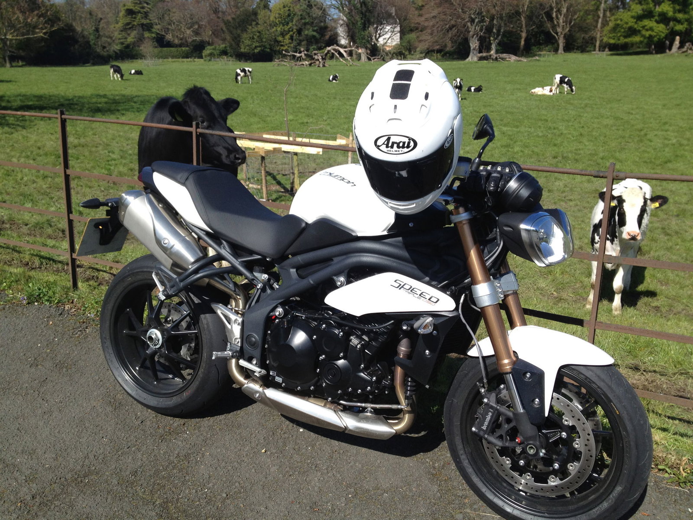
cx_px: 346
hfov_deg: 52.6
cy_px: 260
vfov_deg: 40.7
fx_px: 701
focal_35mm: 35
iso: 64
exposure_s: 1/1453
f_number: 2.4
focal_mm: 4.28
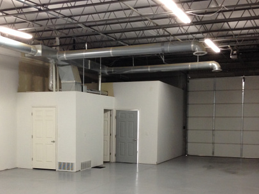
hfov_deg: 36.7
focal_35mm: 52
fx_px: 389
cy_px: 140
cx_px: 108
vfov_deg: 27.8
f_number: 2.4
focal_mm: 4.12
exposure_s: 1/20
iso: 125
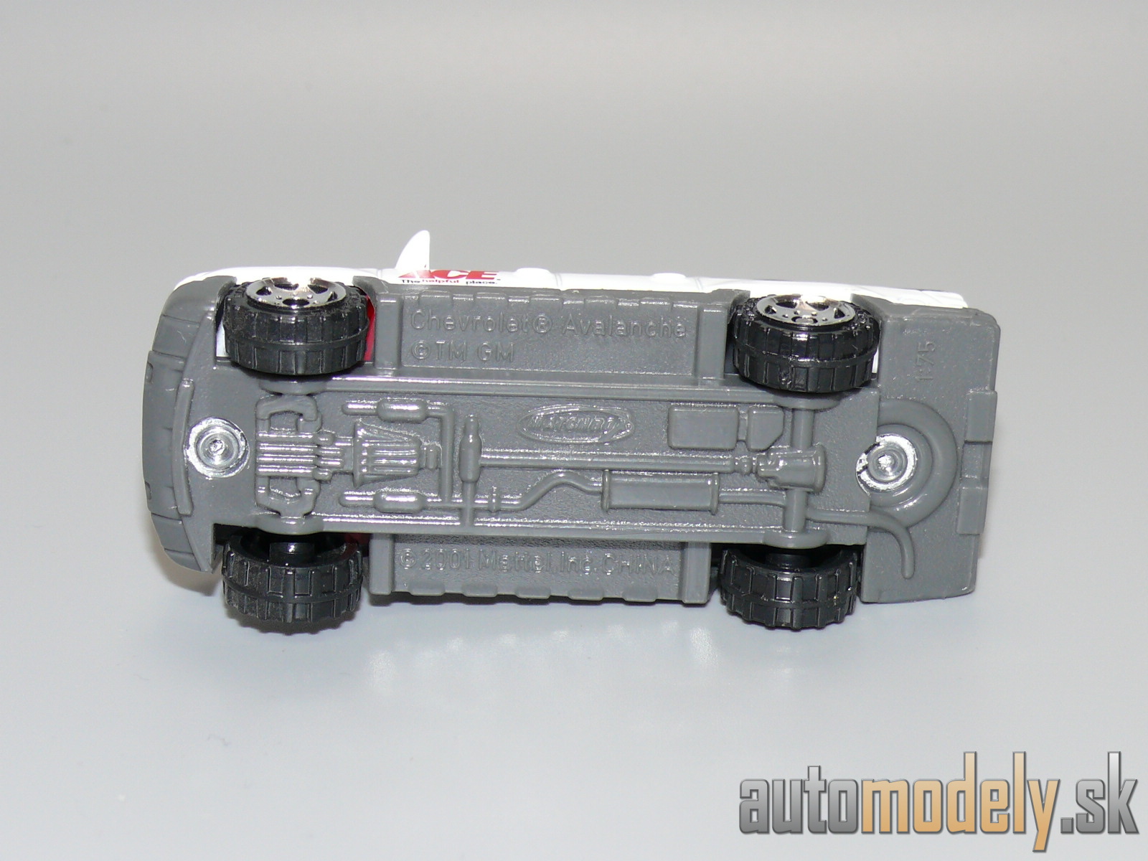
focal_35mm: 95
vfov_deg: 15.6
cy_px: 430
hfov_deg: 20.7
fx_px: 3151
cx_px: 574
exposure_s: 1/30
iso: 100
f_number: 4
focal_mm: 12.8
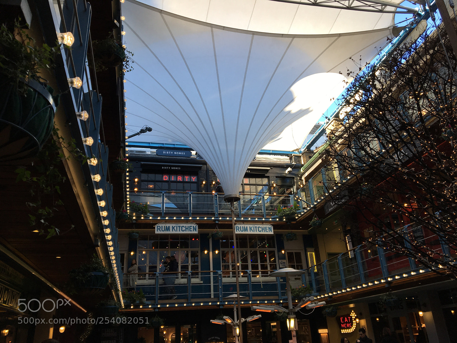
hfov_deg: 61.7
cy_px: 172
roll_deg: +2.1
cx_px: 228
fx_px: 383
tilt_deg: +24.1
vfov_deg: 48.2
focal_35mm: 29
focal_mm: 4.15
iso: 25
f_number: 2.2
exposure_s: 1/195
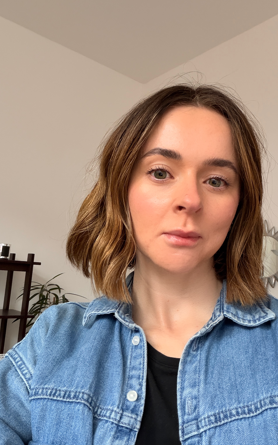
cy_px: 222
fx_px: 388
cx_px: 151
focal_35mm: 32
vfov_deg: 59.7
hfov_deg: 39.4
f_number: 1.9
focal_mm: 2.71
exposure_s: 1/50
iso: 320
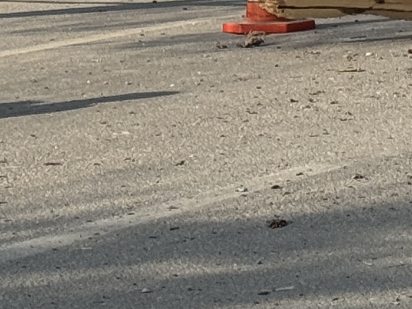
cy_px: 62
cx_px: 1141
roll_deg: -0.3
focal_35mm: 277
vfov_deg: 5.4
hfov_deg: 6.6
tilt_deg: -7.4
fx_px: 3296
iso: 64
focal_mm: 6.76
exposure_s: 1/3817
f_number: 1.78
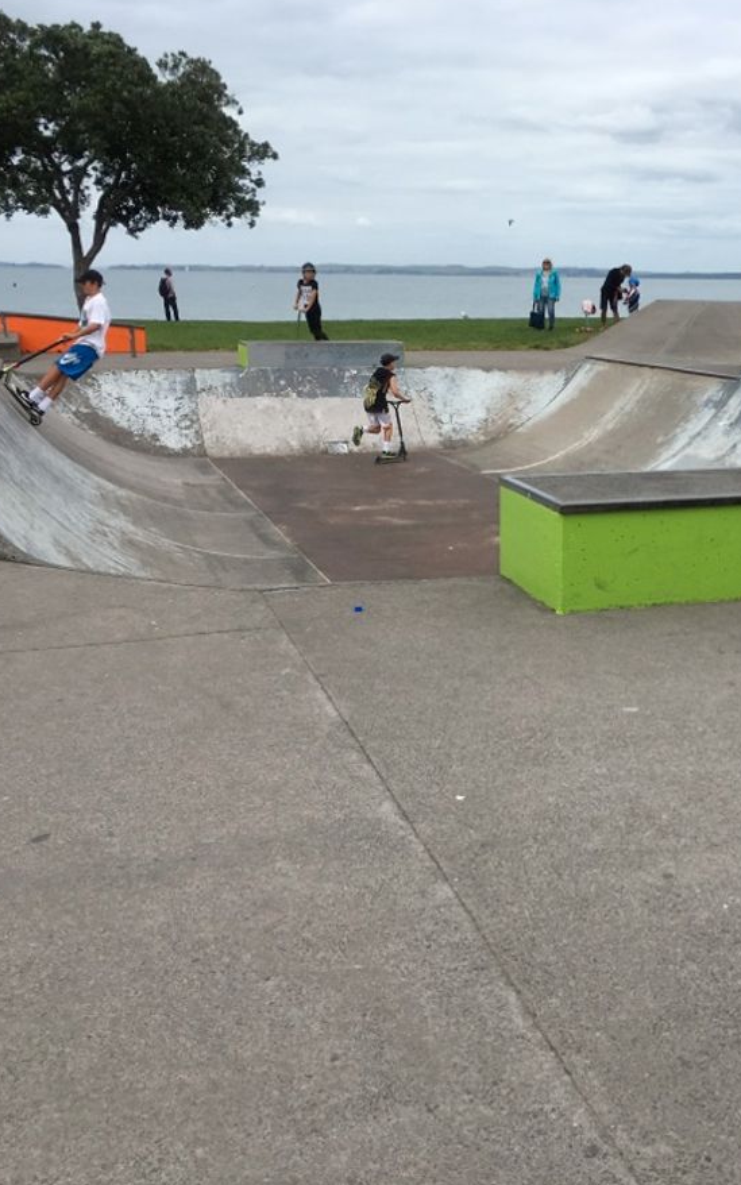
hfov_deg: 29.9
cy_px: 588
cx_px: 576
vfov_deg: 47.2
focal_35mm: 42
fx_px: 1357
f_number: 2.2
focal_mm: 4.15
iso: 25
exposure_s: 1/1374
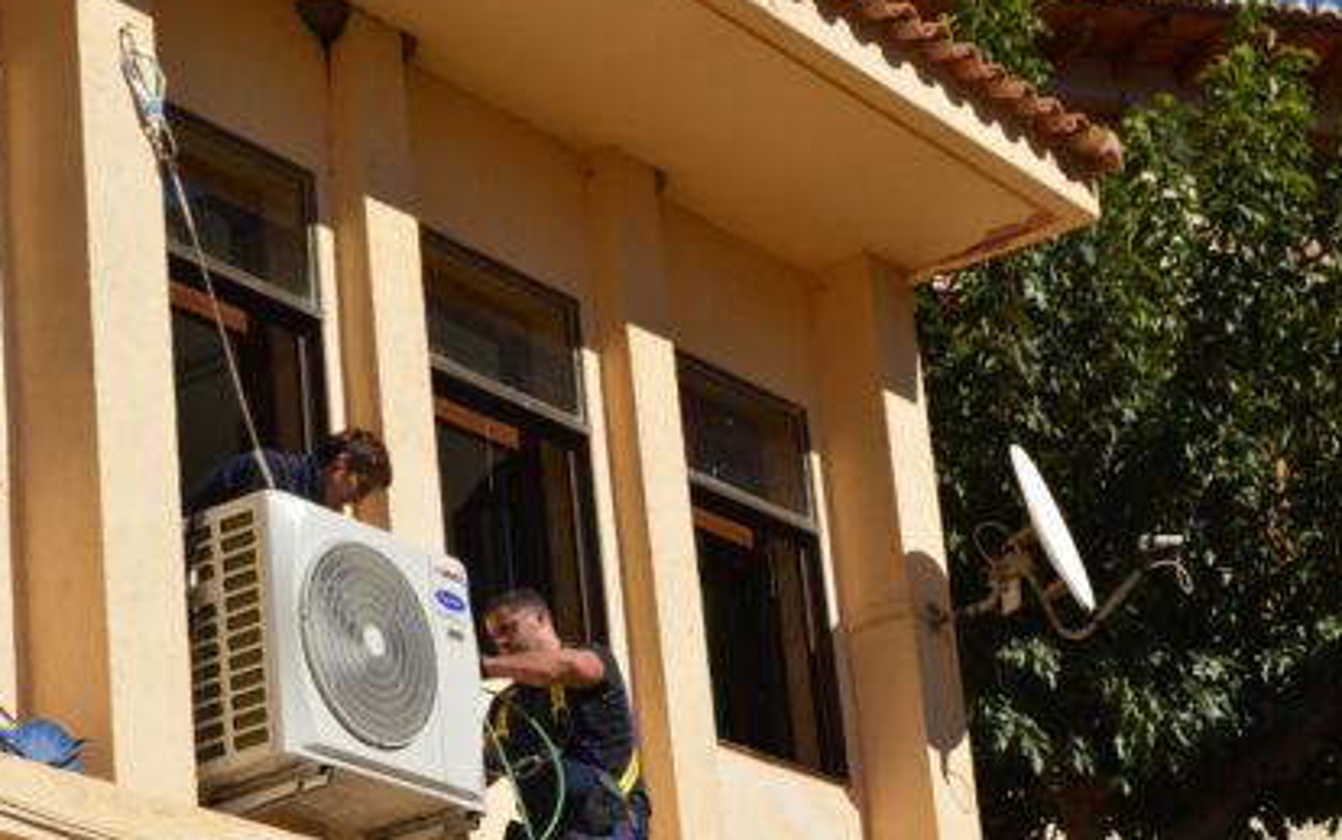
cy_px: 542
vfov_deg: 11.9
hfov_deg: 19.0
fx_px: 4012
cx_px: 596
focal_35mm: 110
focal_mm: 55
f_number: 13
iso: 100
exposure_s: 1/200
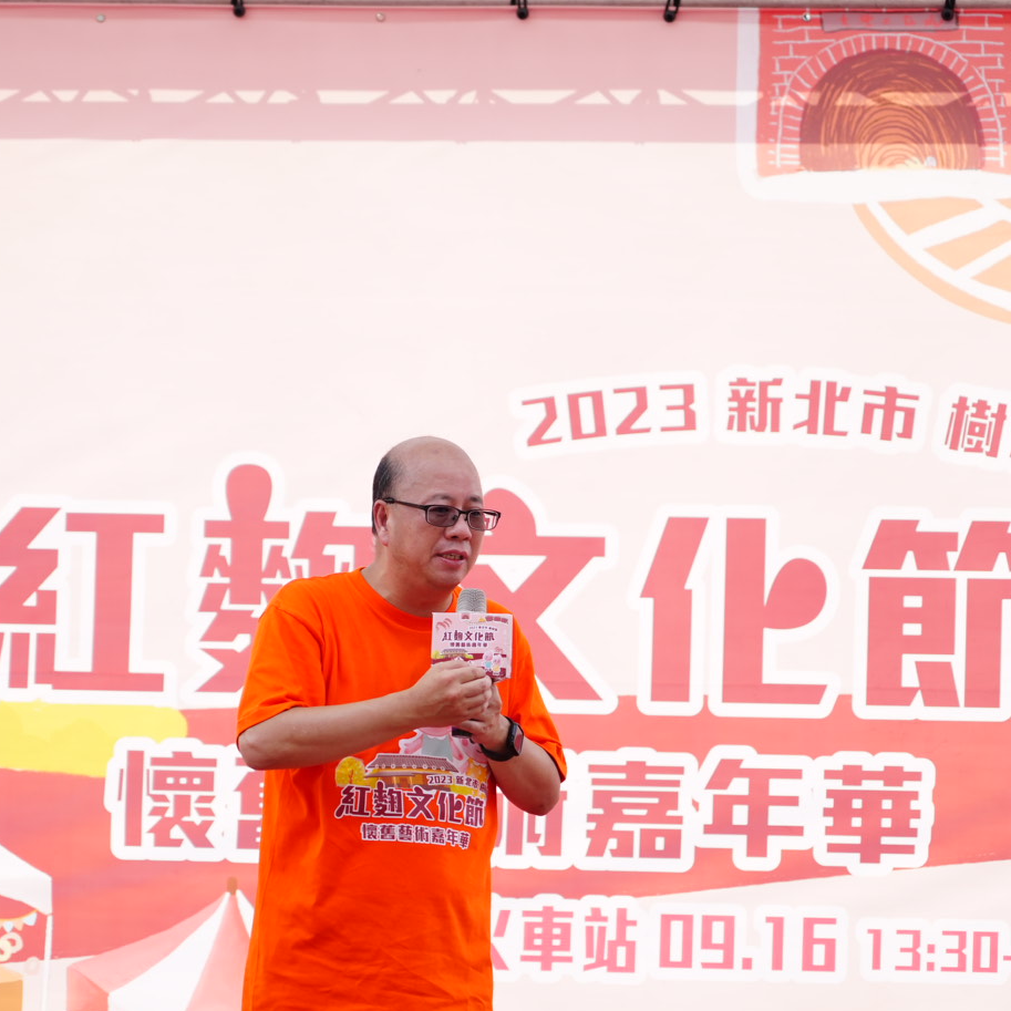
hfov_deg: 11.1
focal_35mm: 158
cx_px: 506
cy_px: 569
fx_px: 5221
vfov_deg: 11.1
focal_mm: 105
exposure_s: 1/640
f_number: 4
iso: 500
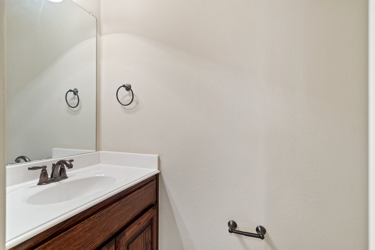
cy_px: 125
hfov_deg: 96.7
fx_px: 167
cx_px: 188
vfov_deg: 73.7
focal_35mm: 16
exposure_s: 2
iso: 500
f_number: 8
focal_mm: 16
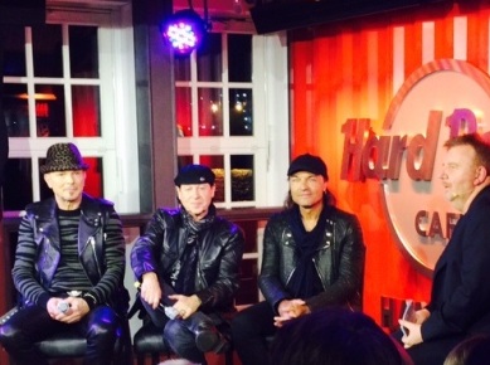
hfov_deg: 60.1
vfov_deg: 46.6
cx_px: 245
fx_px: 424
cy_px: 182
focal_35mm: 30
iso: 160
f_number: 2.2
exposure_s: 1/30
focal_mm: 4.12
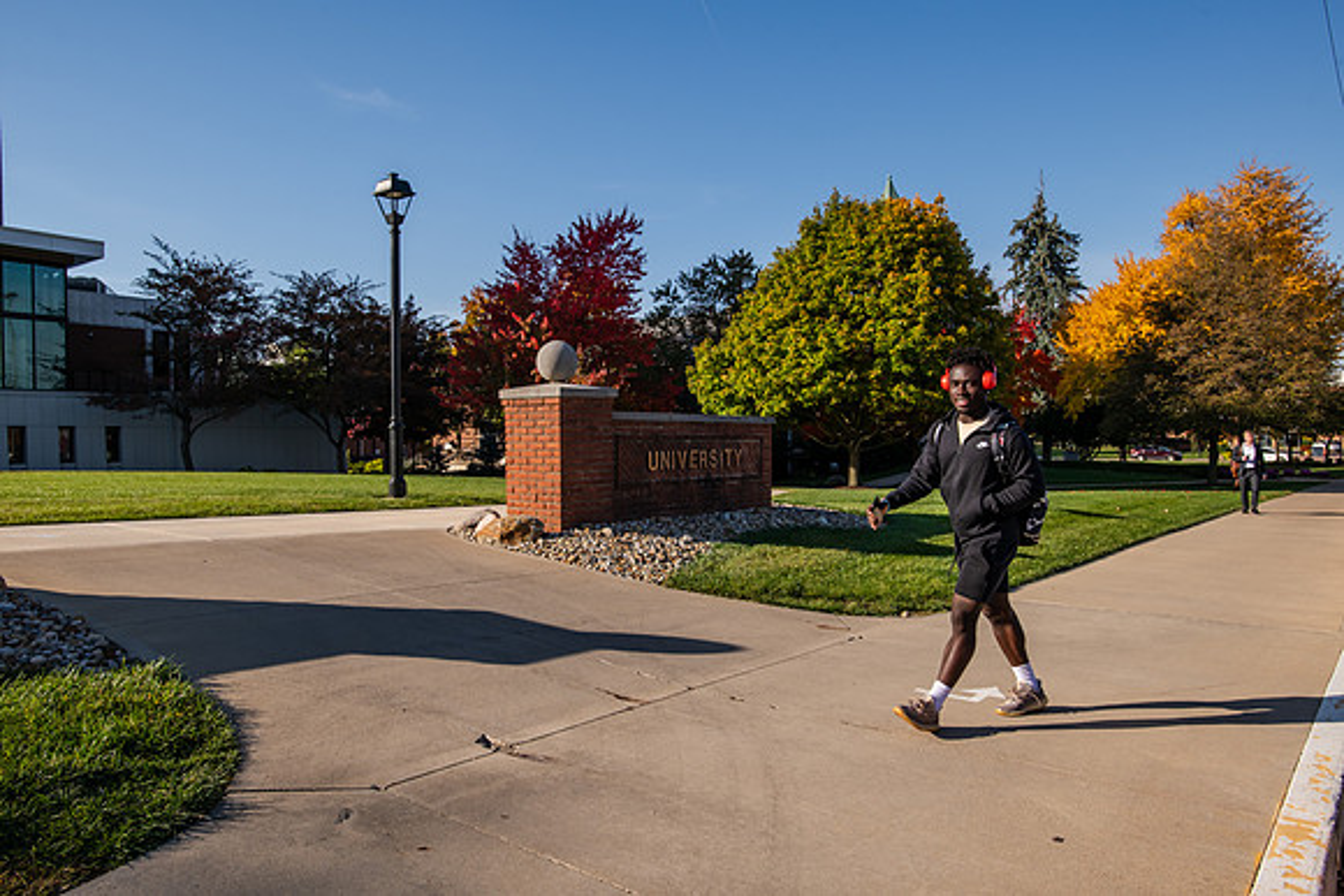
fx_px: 934
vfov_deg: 51.3
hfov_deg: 71.5
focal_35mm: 25
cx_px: 672
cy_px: 448
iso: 250
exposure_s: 1/500
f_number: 9
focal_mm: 25
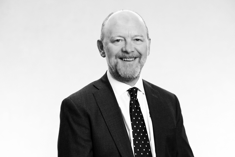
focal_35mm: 87
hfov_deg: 23.4
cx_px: 118
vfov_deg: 15.7
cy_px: 78
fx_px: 568
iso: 500
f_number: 3.5
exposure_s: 1/160
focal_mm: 87
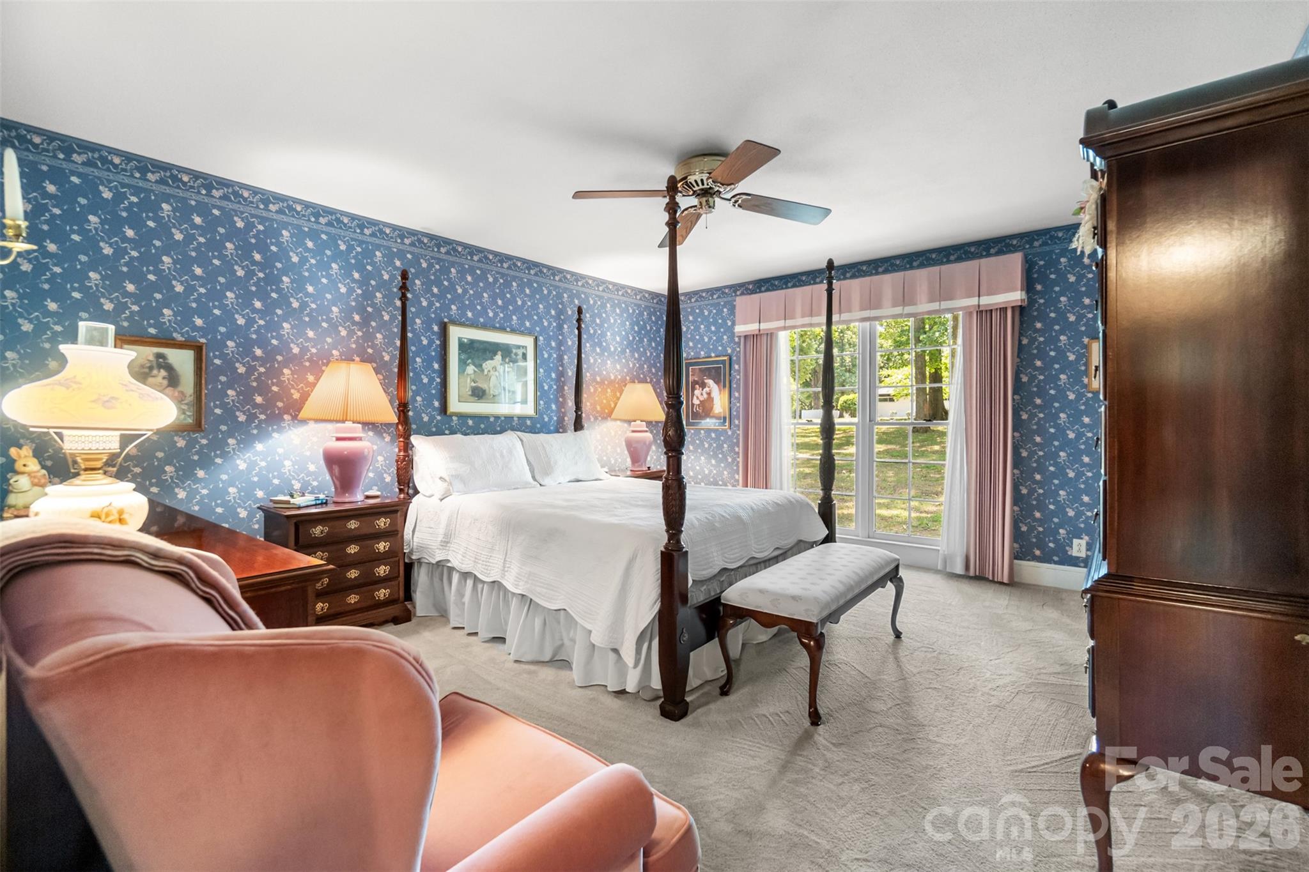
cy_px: 436
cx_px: 654
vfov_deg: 77.3
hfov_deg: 100.4
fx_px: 545
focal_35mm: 15
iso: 1250
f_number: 4.5
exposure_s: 1/30
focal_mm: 10
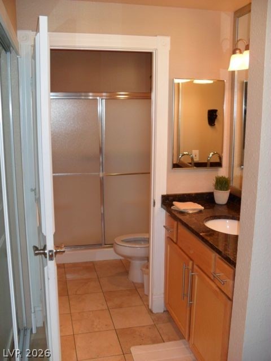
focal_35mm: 35
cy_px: 180
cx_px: 136
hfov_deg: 40.7
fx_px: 365
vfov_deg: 52.6
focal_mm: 6.3
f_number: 3
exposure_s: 1/45
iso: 200
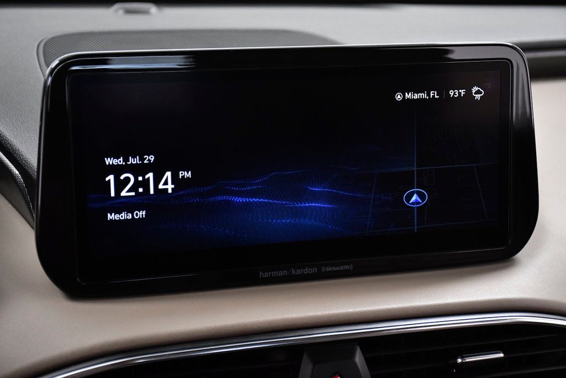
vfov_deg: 18.2
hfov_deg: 27.0
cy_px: 189
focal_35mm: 75
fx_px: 1179
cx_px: 283
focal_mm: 50
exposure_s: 1/250
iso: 2500
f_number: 4.8
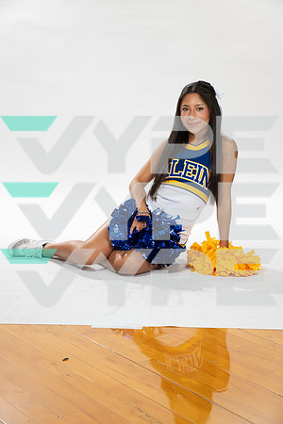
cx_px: 142
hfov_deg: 22.6
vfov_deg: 33.4
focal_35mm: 60
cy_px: 212
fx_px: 707
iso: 800
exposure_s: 1/320
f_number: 7.1
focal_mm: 60
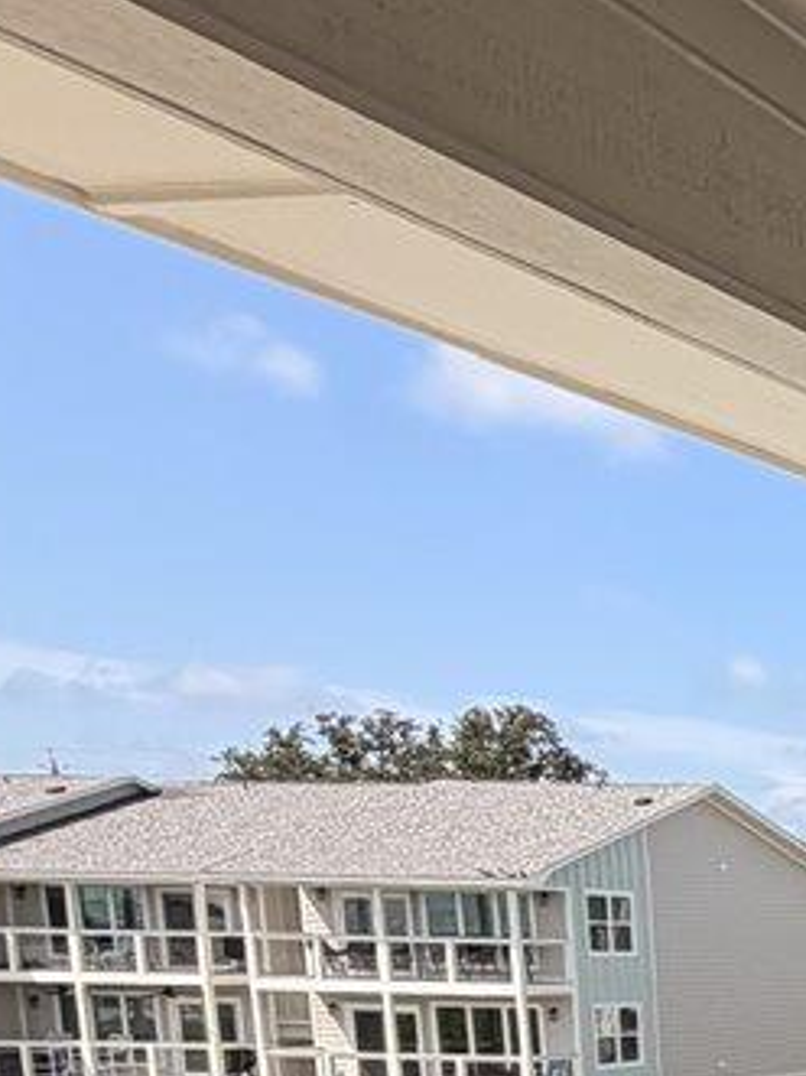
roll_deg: -1.2
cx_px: 1774
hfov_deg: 15.7
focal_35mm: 65
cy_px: 1287
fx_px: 2019
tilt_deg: -9.3
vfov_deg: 26.5
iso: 40
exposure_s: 1/734
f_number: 2.2
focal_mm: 2.22
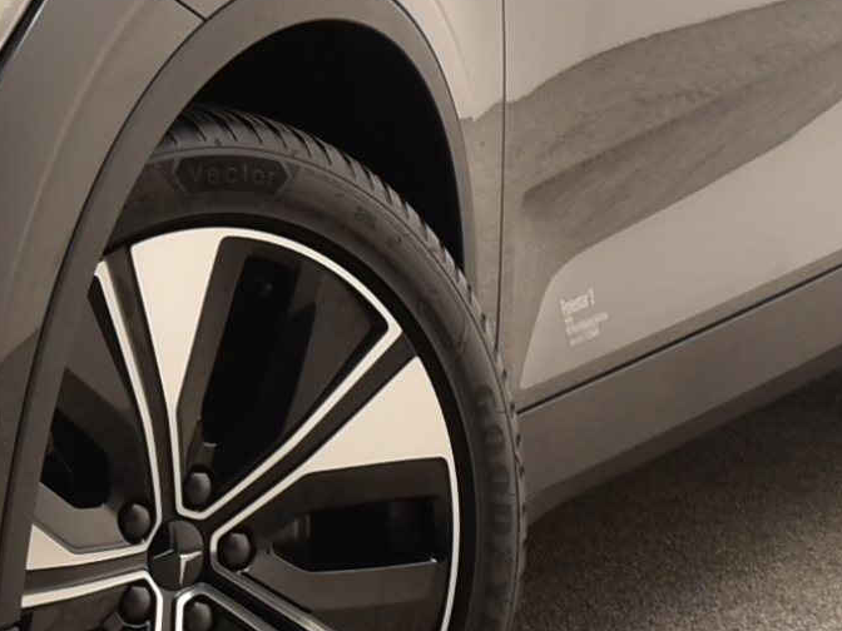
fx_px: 6105
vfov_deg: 5.9
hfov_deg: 7.9
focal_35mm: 251
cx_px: 164
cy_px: -244
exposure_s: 1/200
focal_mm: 26
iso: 100
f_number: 7.1
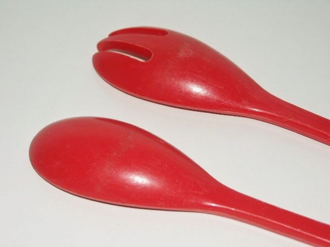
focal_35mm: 123
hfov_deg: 16.0
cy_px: 124
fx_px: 1173
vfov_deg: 12.0
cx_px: 165
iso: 64
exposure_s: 1/125
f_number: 3.2
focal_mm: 31.07
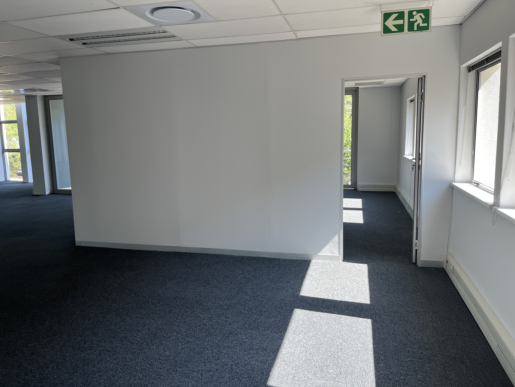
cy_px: 194
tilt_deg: -9.0
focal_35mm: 26
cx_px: 258
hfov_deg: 67.3
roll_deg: +0.3
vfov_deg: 53.1
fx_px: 387
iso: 64
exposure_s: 1/121
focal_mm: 5.1
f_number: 1.6
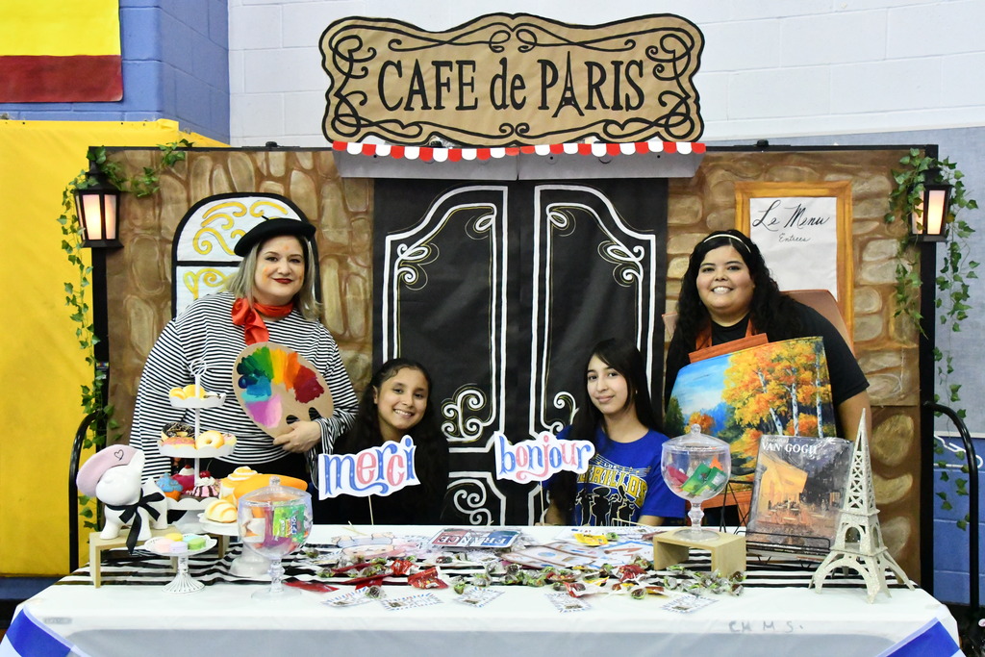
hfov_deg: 49.5
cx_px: 492
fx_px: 1067
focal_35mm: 39
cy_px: 328
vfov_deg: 34.2
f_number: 8
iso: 16000
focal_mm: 26
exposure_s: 1/250
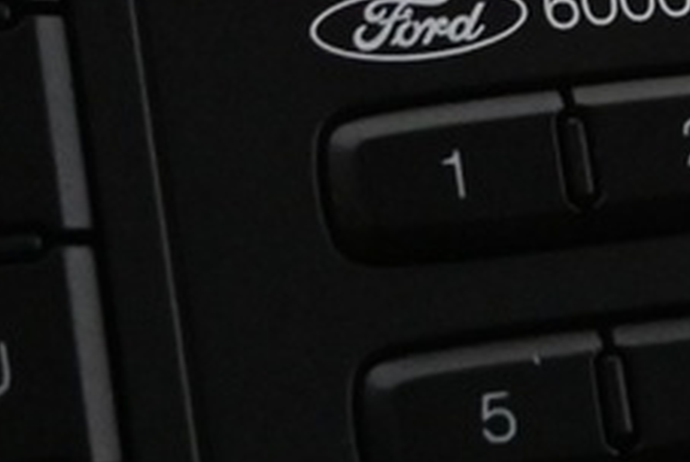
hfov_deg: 8.6
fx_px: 4510
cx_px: 979
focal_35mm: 235
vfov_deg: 5.9
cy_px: 43
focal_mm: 22
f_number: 4
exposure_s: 1/50
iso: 3200
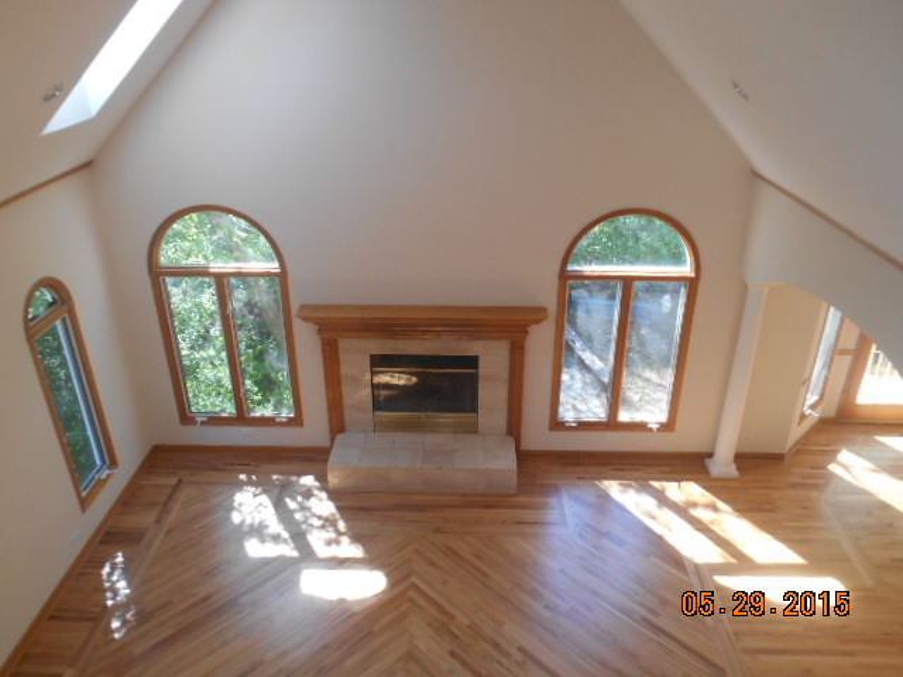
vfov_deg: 53.1
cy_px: 338
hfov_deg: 67.3
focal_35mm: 26
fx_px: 678
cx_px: 452
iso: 80
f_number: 3.4
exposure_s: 1/30
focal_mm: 4.7
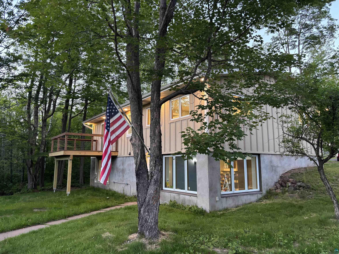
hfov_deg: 67.3
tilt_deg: +8.5
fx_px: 255
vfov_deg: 53.1
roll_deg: -0.2
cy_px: 127
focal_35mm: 26
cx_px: 170
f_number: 1.6
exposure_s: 1/60
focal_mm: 5.96
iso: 400
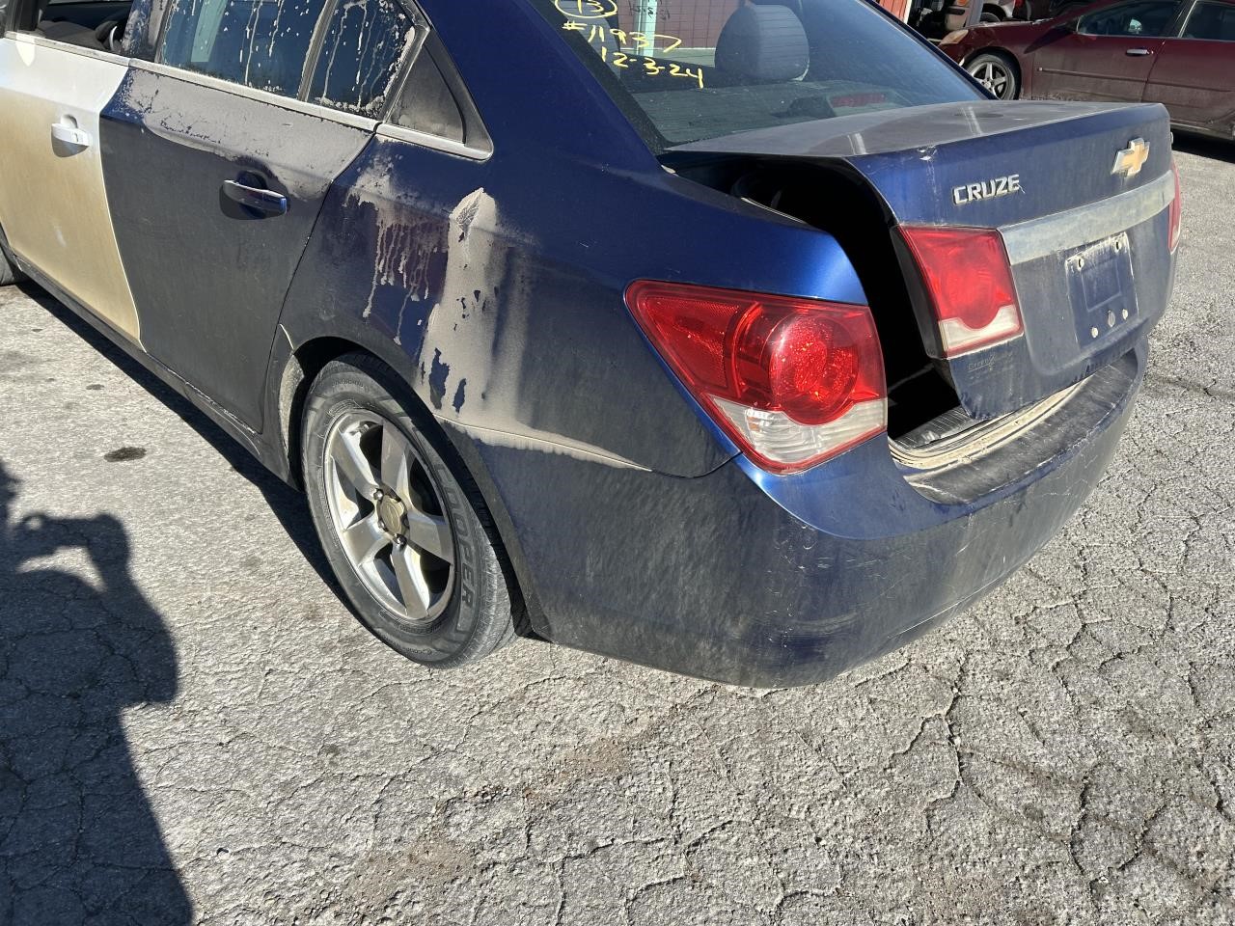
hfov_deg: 67.3
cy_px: 463
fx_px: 928
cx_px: 618
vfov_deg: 53.1
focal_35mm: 26
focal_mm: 5.7
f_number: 1.5
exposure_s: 1/3356
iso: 50
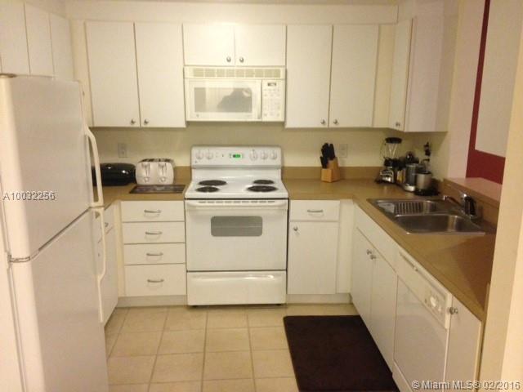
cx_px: 262
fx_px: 499
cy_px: 196
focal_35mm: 33
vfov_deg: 42.9
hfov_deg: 55.4
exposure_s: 1/17
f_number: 2.4
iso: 400
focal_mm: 4.12
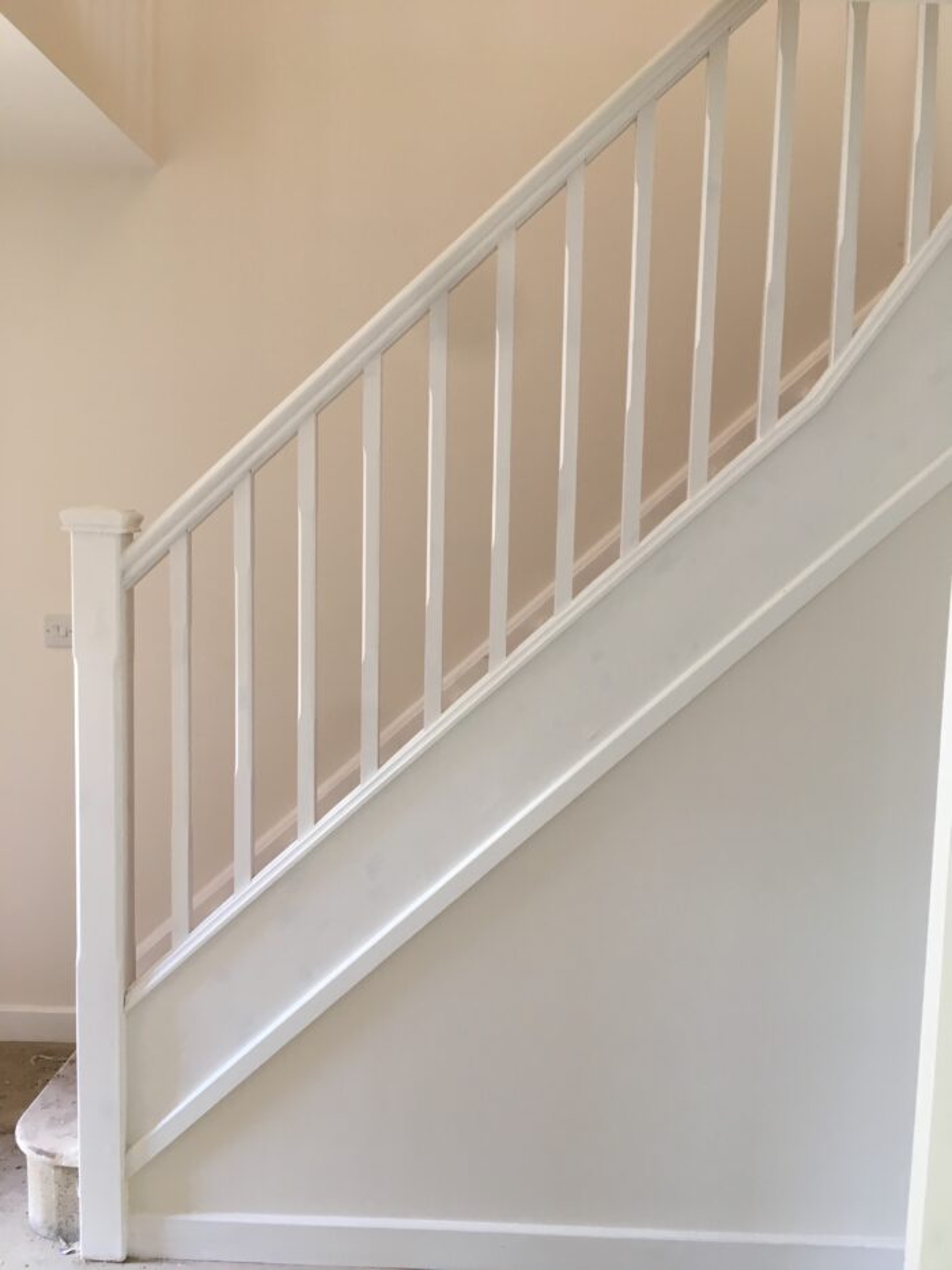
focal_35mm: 29
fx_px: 1063
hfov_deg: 48.2
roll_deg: -0.8
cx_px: 476
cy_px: 635
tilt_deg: -5.5
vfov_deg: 61.7
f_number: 2.2
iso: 64
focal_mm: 4.15
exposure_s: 1/33
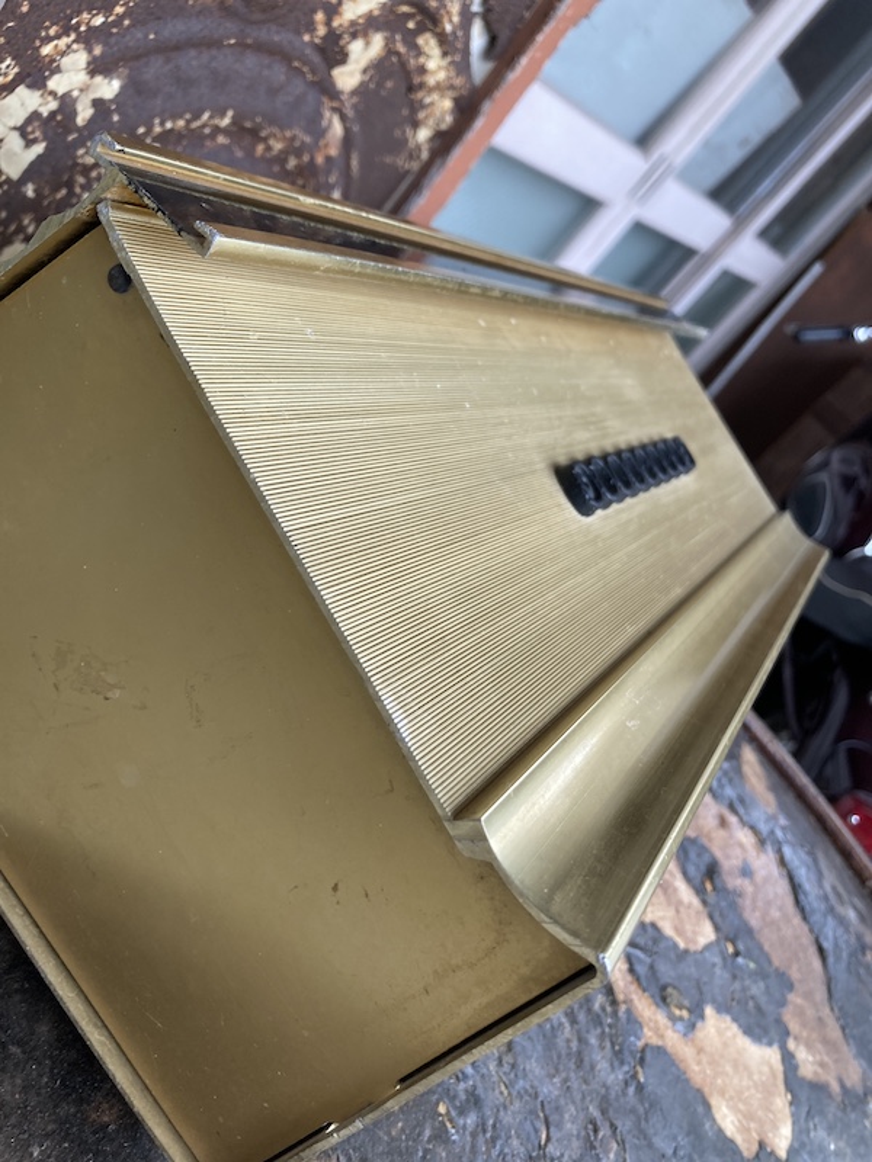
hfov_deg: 49.7
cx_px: 436
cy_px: 581
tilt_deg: -26.6
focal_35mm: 28
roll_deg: -43.3
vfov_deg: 63.4
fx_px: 940
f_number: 1.8
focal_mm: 3.99
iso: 64
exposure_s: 1/120
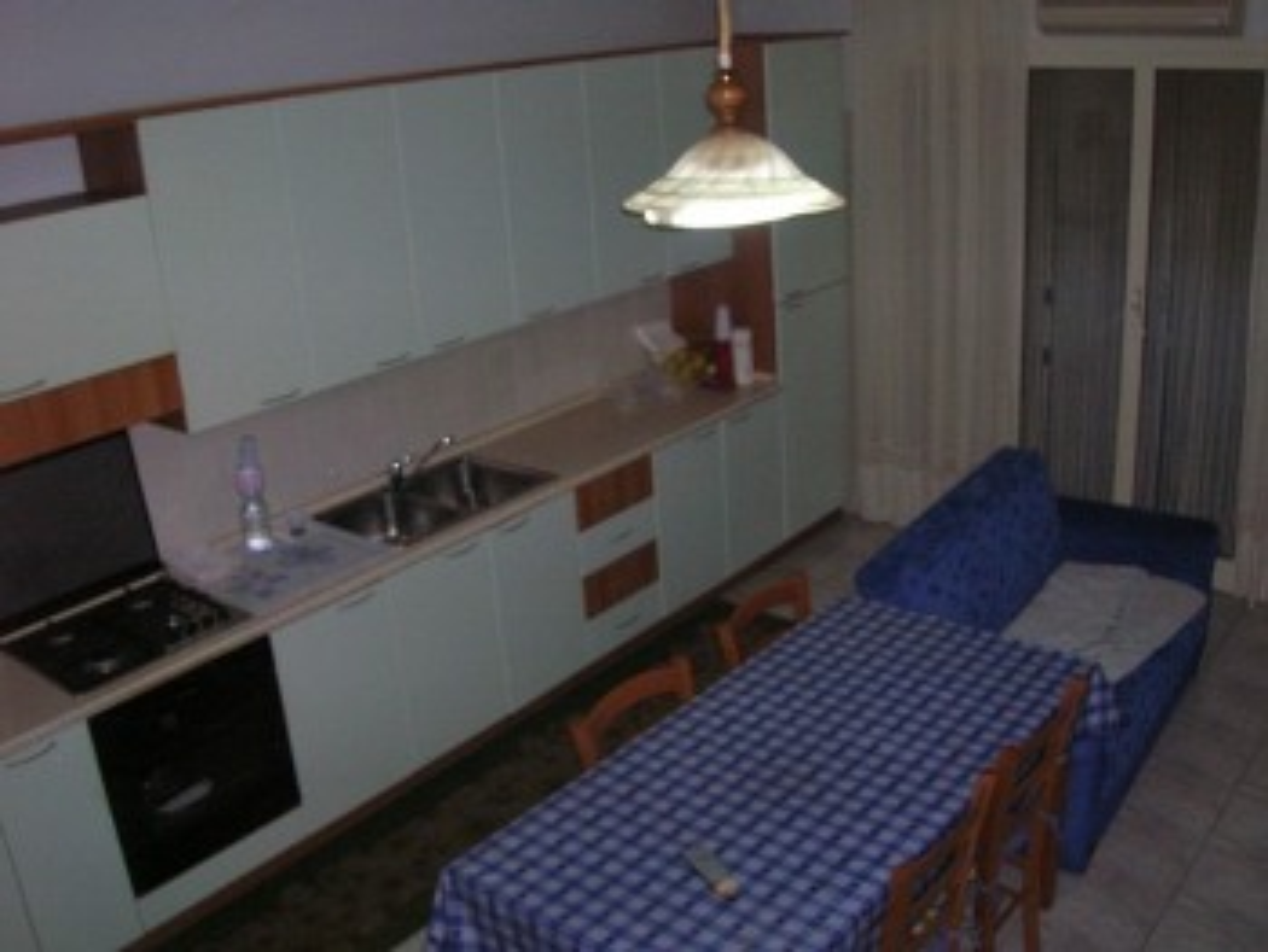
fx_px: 1246
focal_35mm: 34
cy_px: 476
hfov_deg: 53.9
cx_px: 634
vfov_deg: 41.8
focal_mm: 5.7
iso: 200
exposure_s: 1/60.1
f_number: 4.9
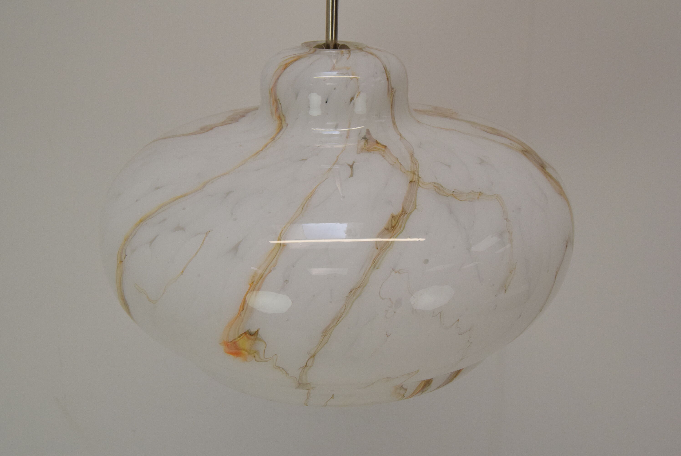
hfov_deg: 42.3
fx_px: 880
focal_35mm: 46
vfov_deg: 29.0
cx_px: 340
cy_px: 228
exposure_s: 1/250
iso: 1600
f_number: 13
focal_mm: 31
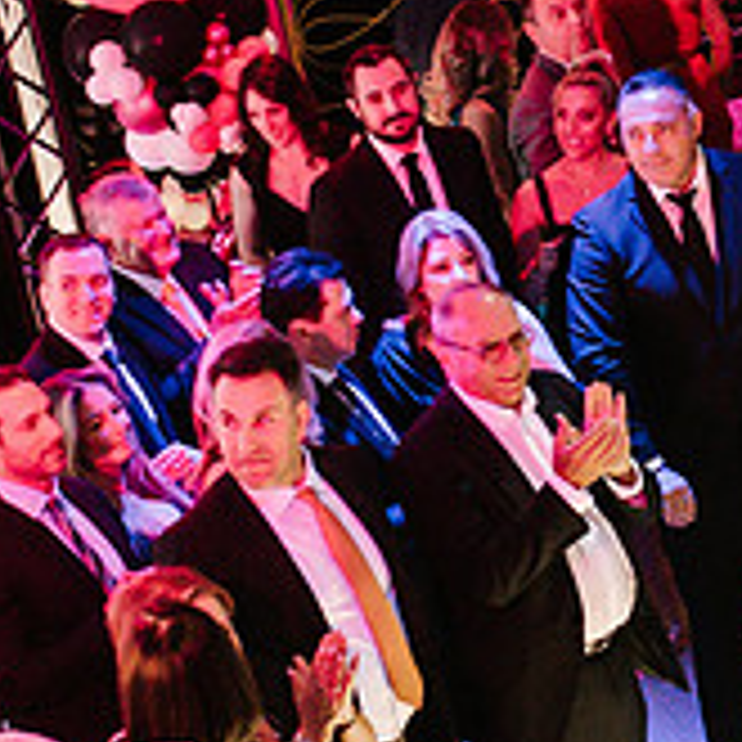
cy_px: 313
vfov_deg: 11.2
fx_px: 3783
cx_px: 699
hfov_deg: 11.1
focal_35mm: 156
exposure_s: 1/200
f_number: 2.8
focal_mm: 35
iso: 2500
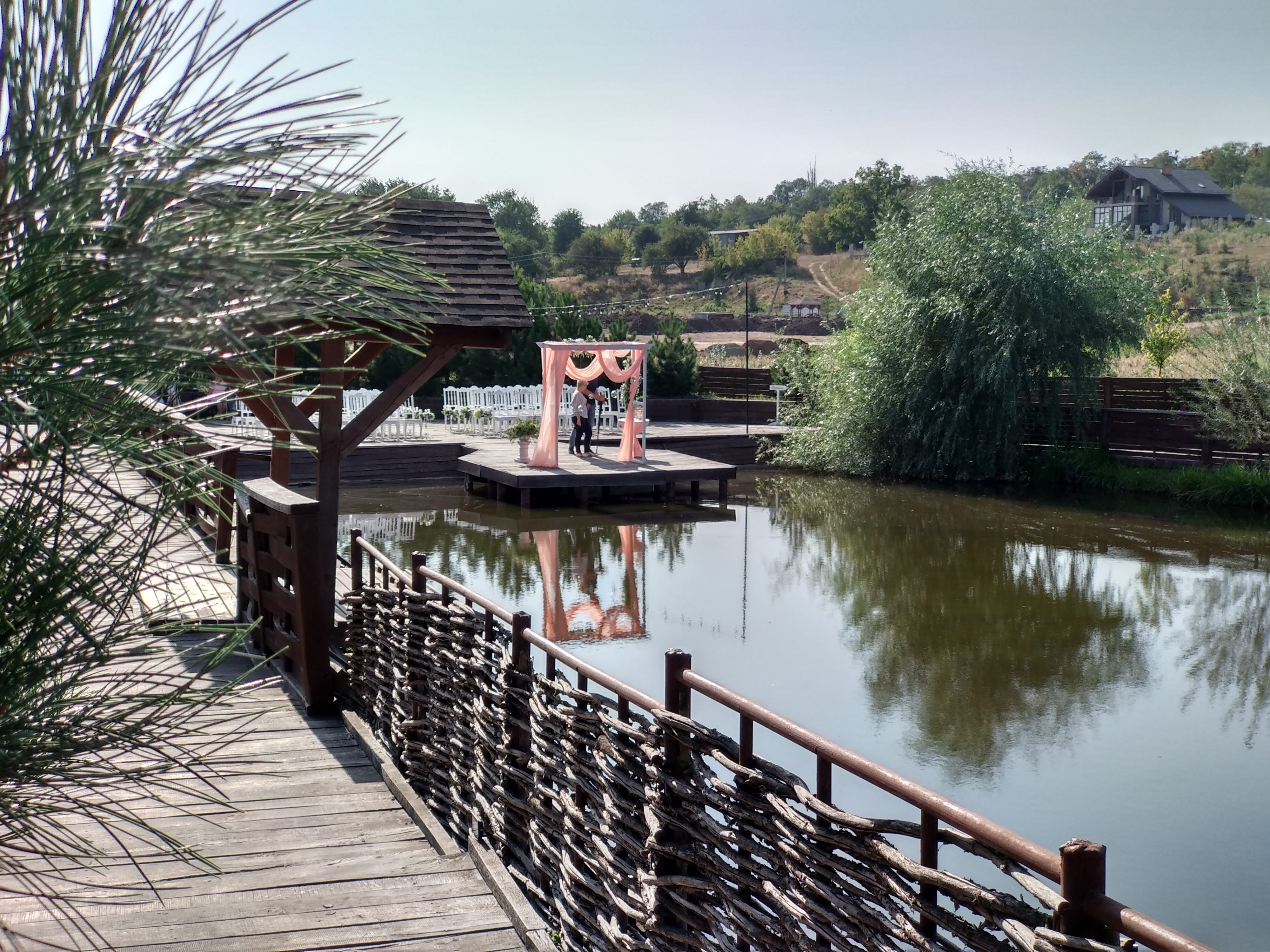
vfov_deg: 28.0
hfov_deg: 36.8
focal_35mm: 52
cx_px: 635
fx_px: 1908
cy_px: 476
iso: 100
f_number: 2.6
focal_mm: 5.99
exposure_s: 1/716
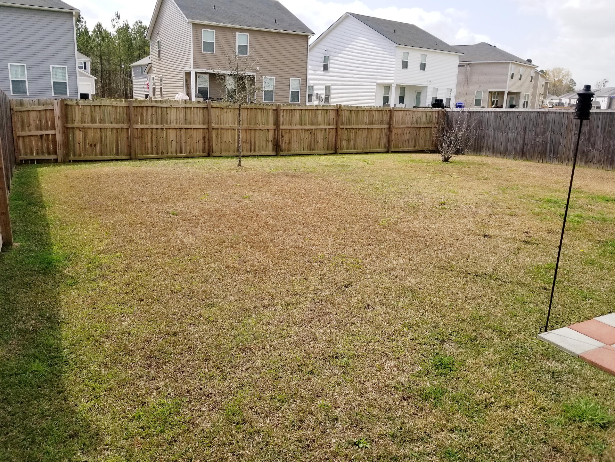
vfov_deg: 53.1
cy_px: 231
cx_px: 308
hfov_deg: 67.3
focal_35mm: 26
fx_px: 462
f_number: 1.7
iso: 50
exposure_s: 1/2036
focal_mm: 4.25
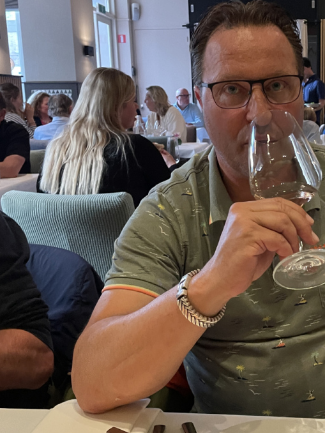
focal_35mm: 46
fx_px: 575
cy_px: 194
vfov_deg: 41.2
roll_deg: +2.3
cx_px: 271
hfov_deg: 30.6
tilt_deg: -9.6
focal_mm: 4.2
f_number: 1.6
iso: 500
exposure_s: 1/50
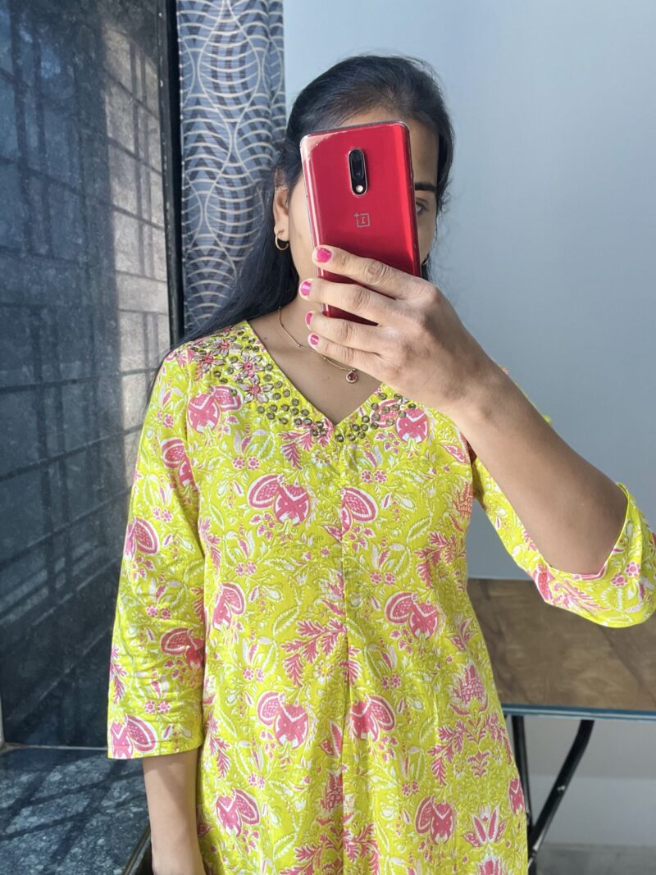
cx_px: 328
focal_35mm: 30
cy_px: 438
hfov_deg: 46.8
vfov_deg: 60.0
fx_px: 758
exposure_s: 1/50
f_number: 2.2
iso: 100
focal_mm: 2.71
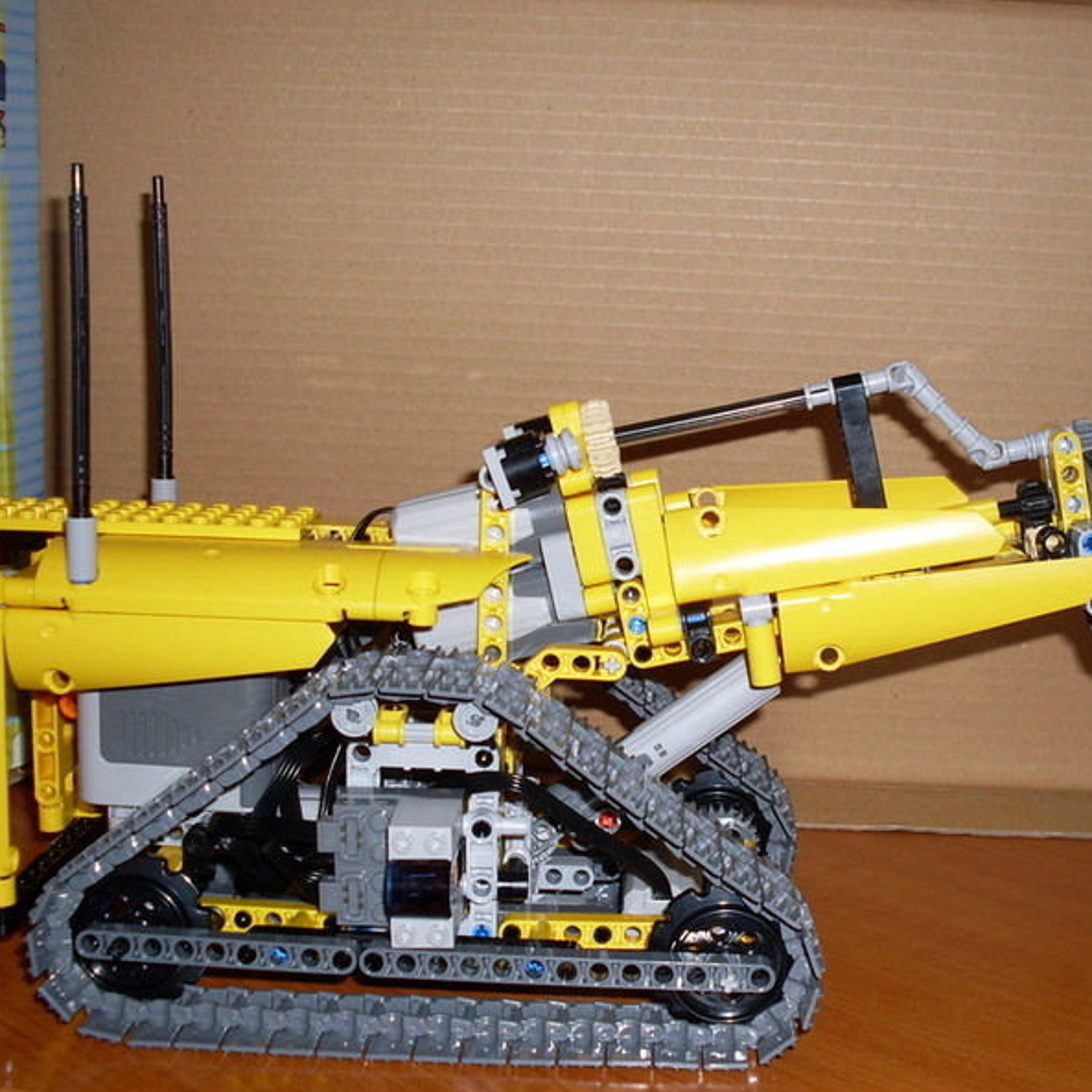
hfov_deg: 33.2
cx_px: 702
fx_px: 1820
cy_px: 570
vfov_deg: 33.4
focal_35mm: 51
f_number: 2.8
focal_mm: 6.3
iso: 100
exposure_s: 1/45
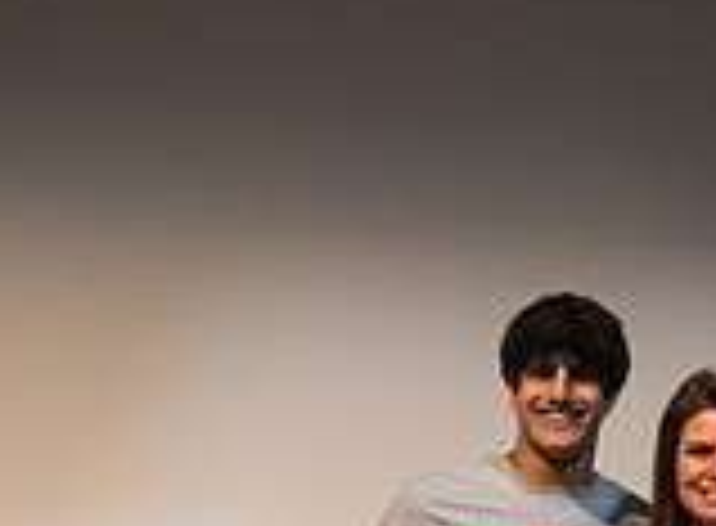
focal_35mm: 285
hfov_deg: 7.0
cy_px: 559
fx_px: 5855
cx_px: 619
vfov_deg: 5.1
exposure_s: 1/320
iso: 5000
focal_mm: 70
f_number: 4
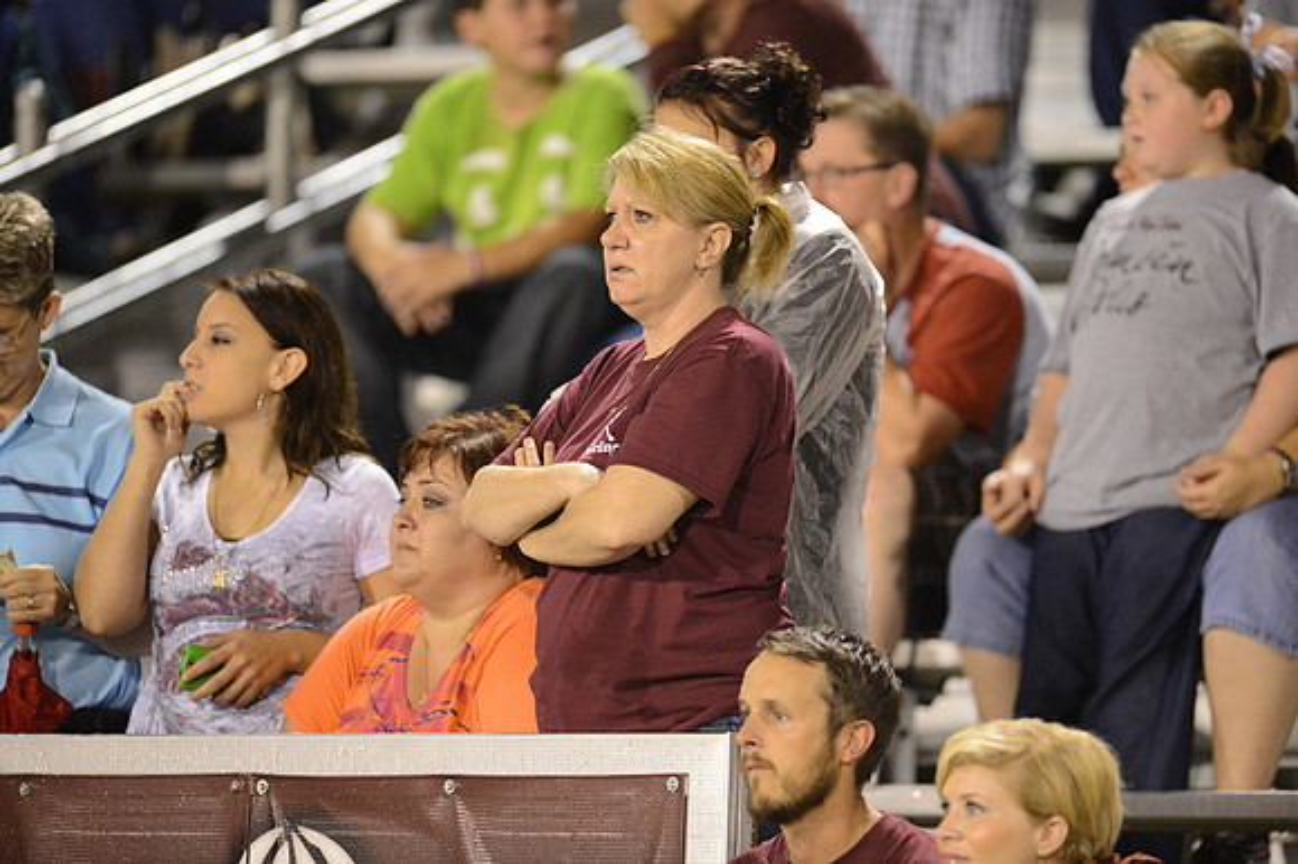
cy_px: 432
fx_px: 14413
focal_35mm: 400
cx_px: 649
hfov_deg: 5.2
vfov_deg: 3.4
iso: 6400
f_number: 2.8
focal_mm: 400
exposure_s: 1/200
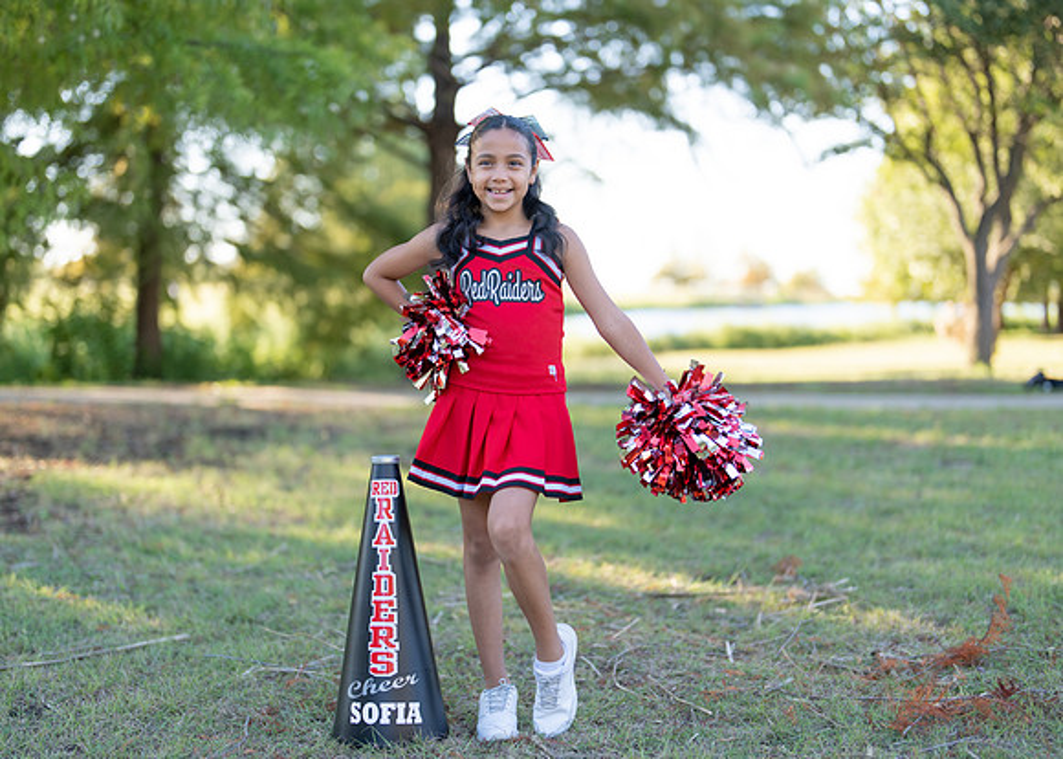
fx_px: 1605
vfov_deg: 26.6
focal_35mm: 53
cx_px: 532
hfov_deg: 36.6
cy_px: 380
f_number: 1.2
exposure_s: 1/1000
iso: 100
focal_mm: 50
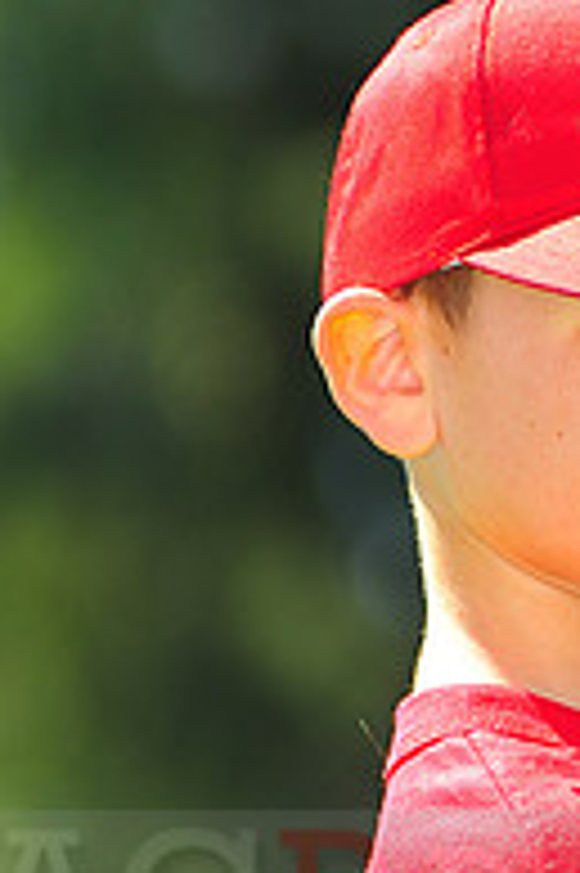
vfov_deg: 3.8
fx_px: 13000
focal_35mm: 537
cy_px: 873
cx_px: 755
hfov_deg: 2.6
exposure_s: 1/640
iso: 200
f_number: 4.5
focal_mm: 180
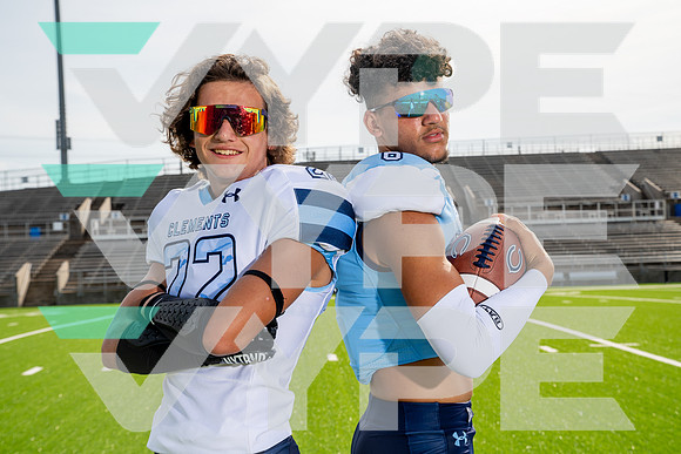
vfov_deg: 25.1
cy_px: 227
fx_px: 1022
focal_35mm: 54
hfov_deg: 36.9
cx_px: 340
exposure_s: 1/250
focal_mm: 54
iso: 100
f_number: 8
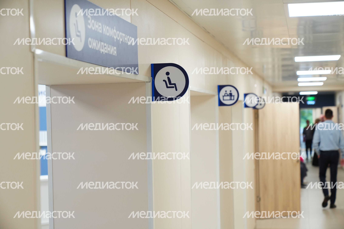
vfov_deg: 19.5
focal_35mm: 70
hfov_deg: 28.8
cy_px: 114
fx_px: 669
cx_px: 172
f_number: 3.5
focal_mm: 70
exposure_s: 1/200
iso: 1250
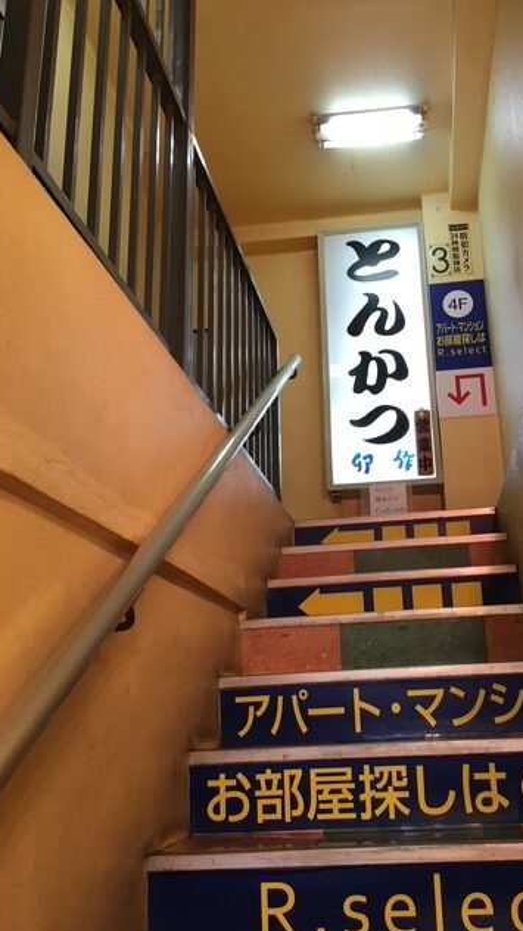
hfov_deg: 36.3
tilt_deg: +17.6
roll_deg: +2.2
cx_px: 342
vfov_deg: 61.0
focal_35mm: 32
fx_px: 790
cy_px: 470
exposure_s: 1/30
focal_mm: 4.15
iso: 50
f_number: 2.2
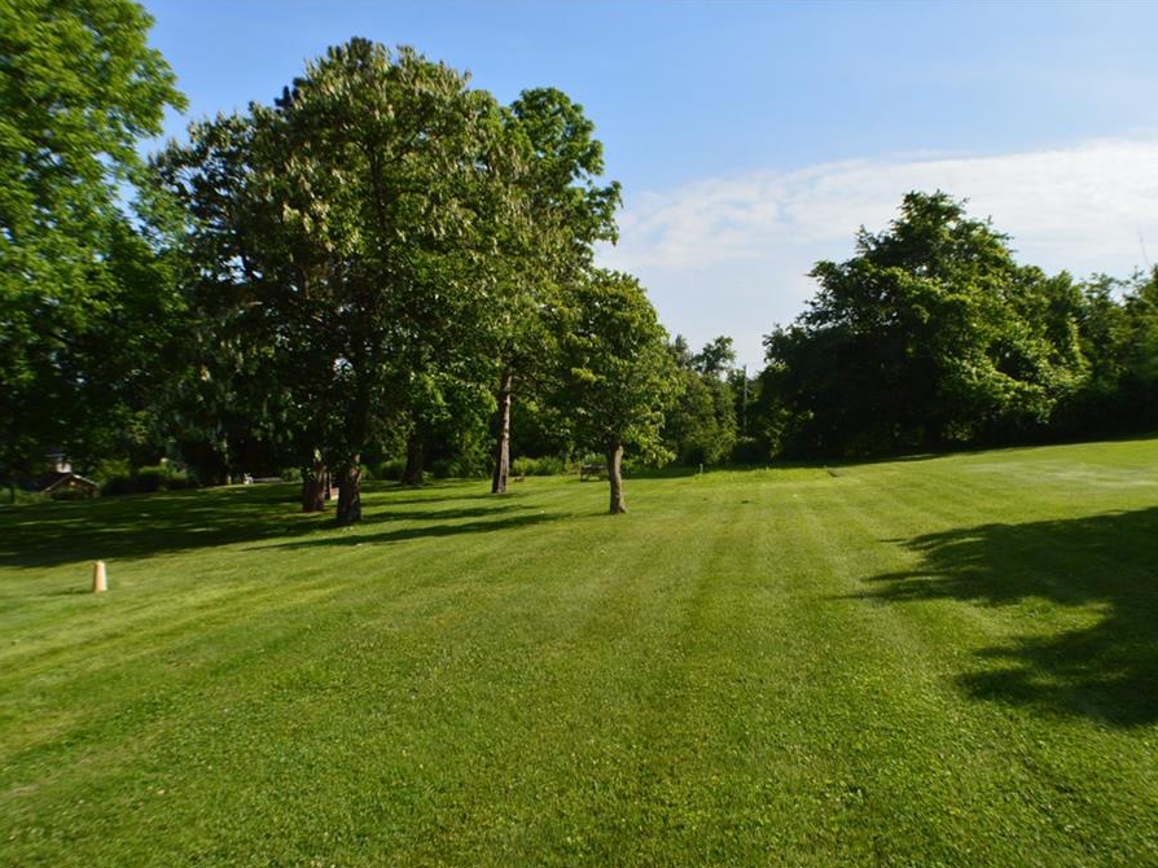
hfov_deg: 55.4
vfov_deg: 42.9
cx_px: 600
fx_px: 1104
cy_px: 437
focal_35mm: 33
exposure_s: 1/400
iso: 400
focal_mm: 20
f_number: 11
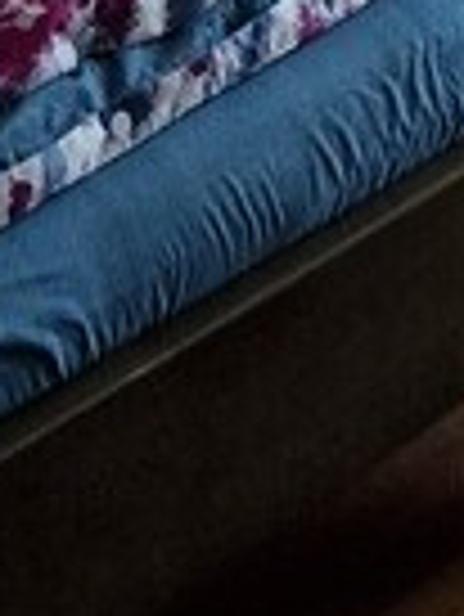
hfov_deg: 8.5
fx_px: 3069
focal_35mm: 172
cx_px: 658
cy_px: -1592
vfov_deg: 8.3
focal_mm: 5.4
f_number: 1.8
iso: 160
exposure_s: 1/100
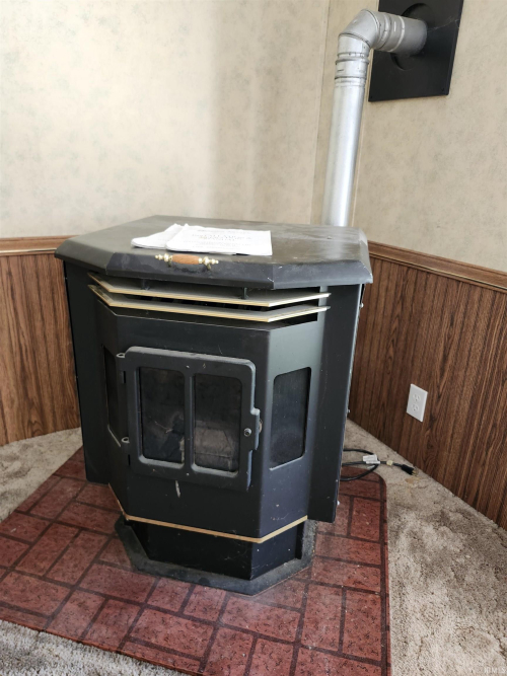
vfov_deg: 73.9
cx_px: 254
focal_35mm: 23
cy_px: 338
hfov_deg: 58.9
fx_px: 449
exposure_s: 1/120
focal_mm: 5.54
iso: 500
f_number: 1.8
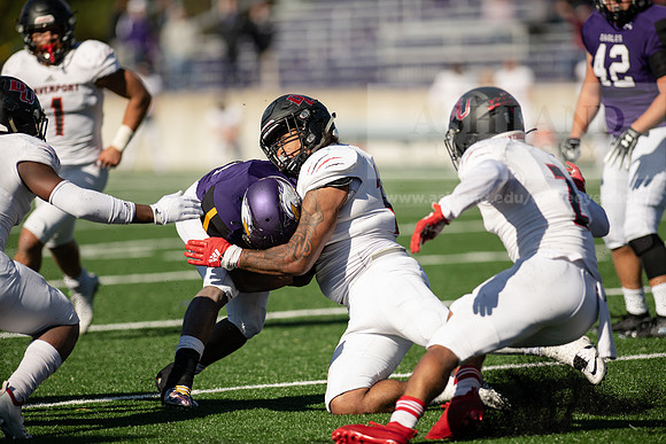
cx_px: 333
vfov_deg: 4.6
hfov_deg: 6.9
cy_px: 222
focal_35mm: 300
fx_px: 5551
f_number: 3.2
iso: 160
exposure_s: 1/2500
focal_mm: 300
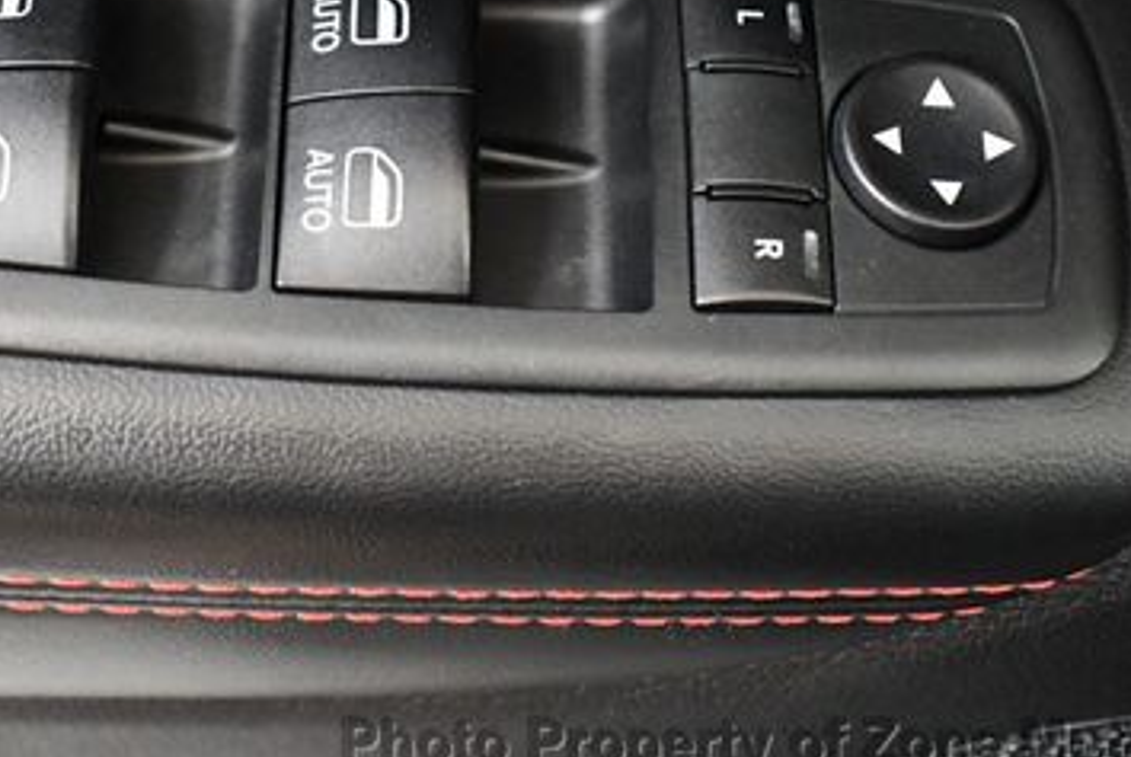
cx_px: 304
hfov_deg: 30.5
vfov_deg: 20.7
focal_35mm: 65
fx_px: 2045
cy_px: 121
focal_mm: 18
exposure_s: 1/60
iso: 4500
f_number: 3.5
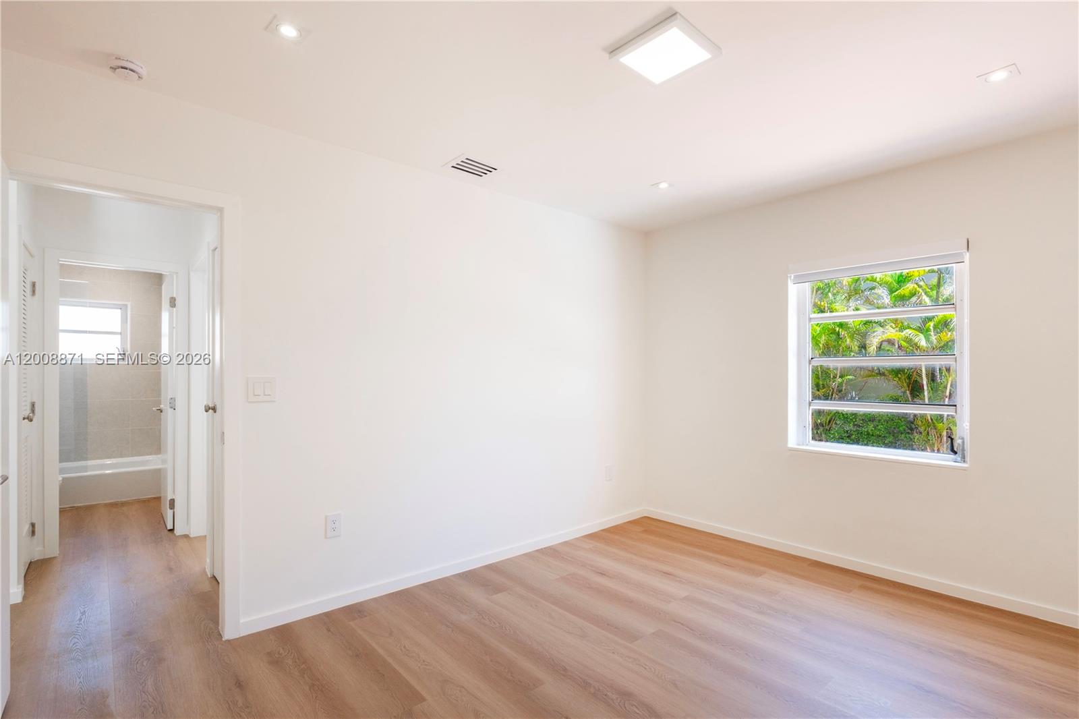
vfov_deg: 72.0
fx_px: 494
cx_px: 540
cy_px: 360
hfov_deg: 95.0
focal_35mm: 16
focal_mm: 11
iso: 400
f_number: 5.6
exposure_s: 1/400
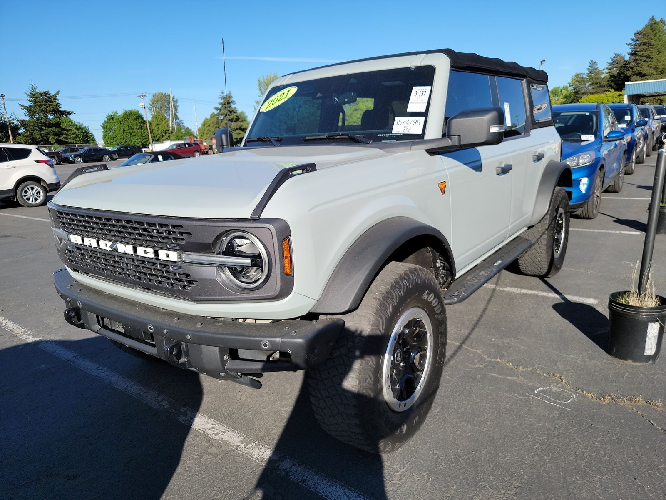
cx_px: 333
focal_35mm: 24
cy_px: 250
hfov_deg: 71.6
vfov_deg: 56.8
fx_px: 462
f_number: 1.8
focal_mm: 6.7
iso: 50
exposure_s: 1/646
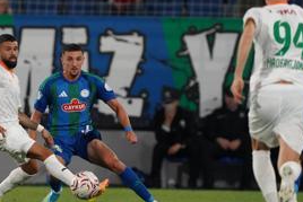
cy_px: 58
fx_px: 9886
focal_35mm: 1174
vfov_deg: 1.2
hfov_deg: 1.8
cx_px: 71
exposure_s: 1/1500
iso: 10000
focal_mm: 600
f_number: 6.3
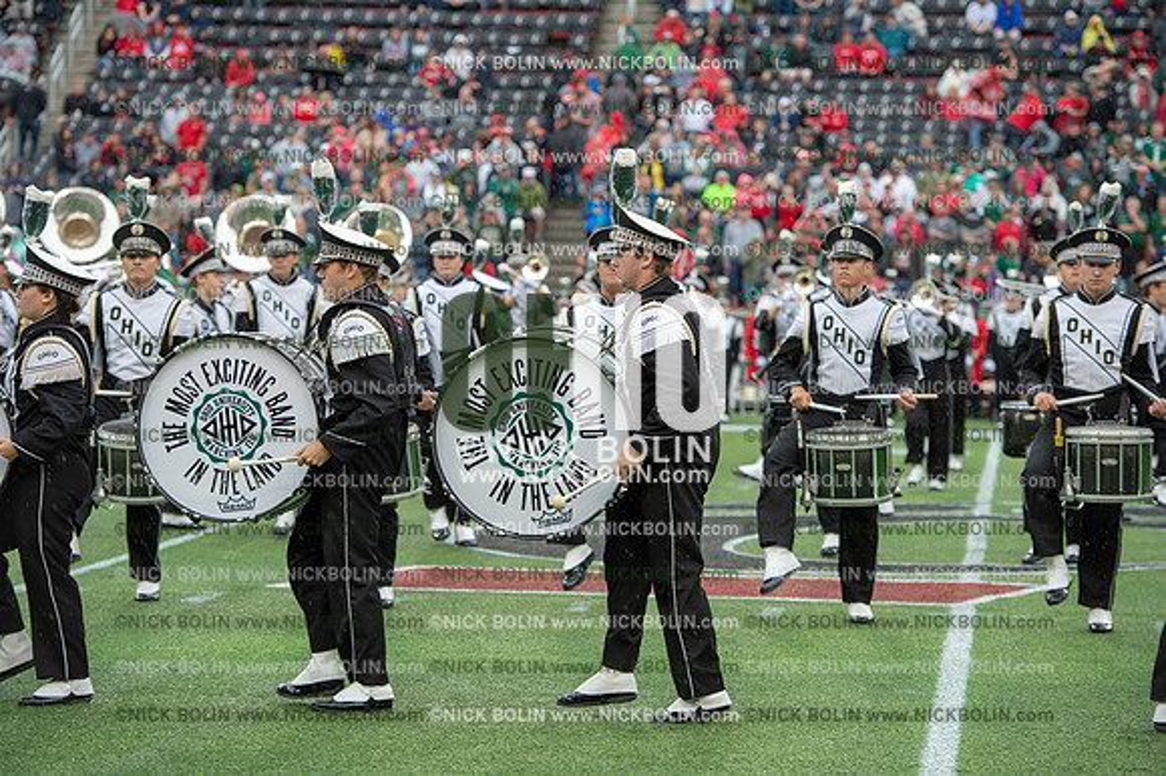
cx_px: 583
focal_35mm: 125
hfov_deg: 16.4
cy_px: 388
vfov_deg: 11.0
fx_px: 4046
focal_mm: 125
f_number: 4
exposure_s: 1/500
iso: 400
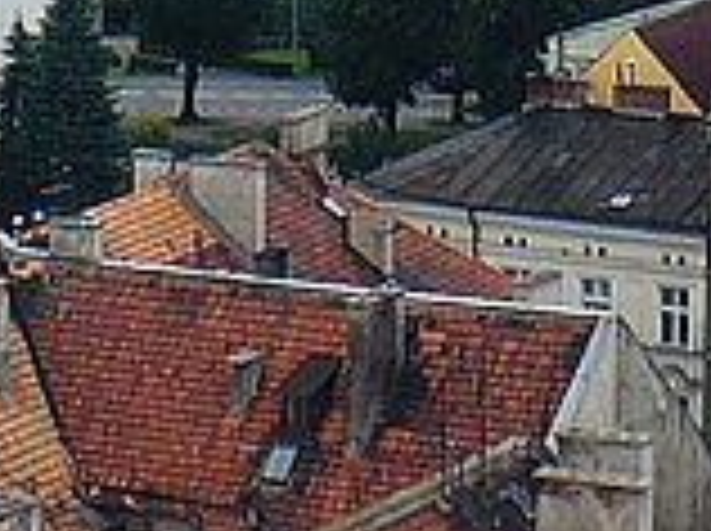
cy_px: -320
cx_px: 148
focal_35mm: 223
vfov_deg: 6.5
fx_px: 4573
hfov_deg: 8.9
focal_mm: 6.1
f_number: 2.8
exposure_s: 1/320
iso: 100
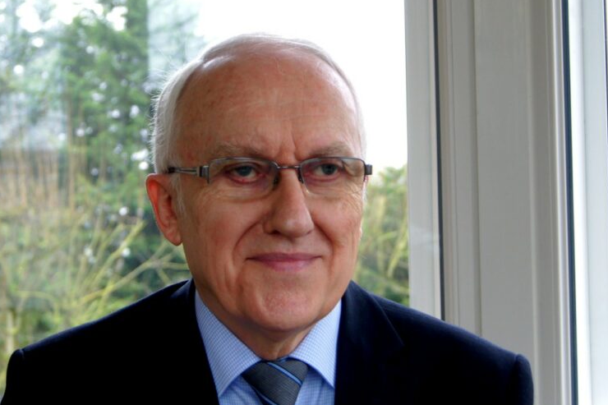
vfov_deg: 24.8
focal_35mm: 55
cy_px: 206
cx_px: 308
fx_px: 921
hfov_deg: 36.6
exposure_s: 1/60
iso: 250
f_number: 5
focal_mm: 35
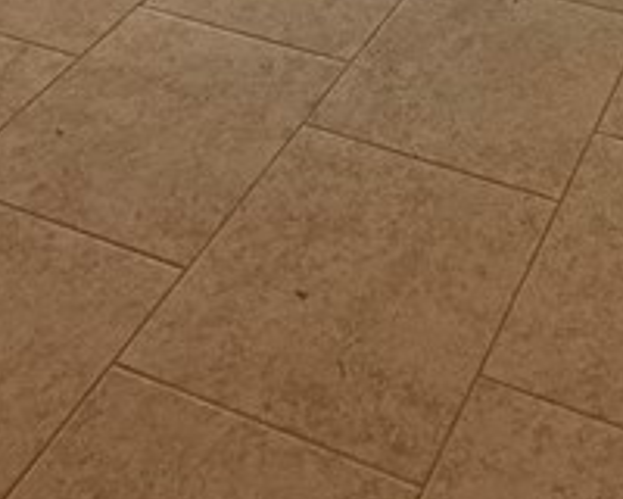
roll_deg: -0.4
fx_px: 1291
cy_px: -677
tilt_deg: -6.8
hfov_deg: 26.1
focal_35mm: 70
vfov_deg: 14.7
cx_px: 583
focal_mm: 2.22
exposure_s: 1/120
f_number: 2.2
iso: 125
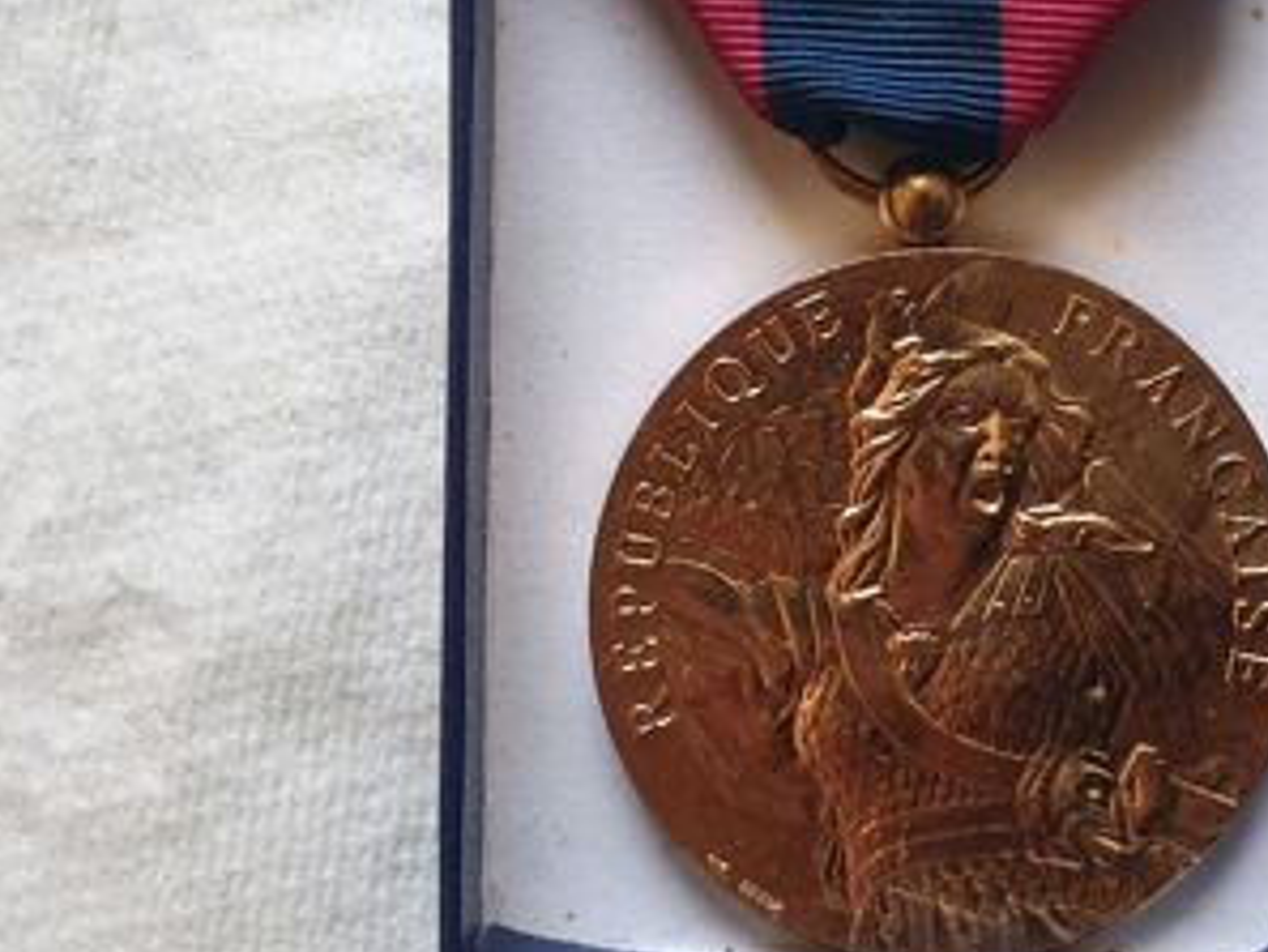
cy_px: 243
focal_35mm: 42
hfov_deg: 43.9
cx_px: 875
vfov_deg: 33.7
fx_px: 1539
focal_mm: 4.3
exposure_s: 1/50
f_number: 2.4
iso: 125
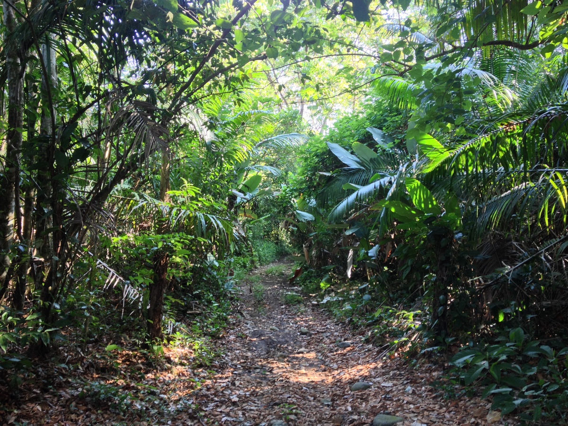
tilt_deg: +0.2
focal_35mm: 35
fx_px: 574
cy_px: 213
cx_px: 284
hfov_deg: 52.6
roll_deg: +0.1
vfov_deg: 40.7
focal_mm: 4.28
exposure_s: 1/30
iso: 50
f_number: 2.4
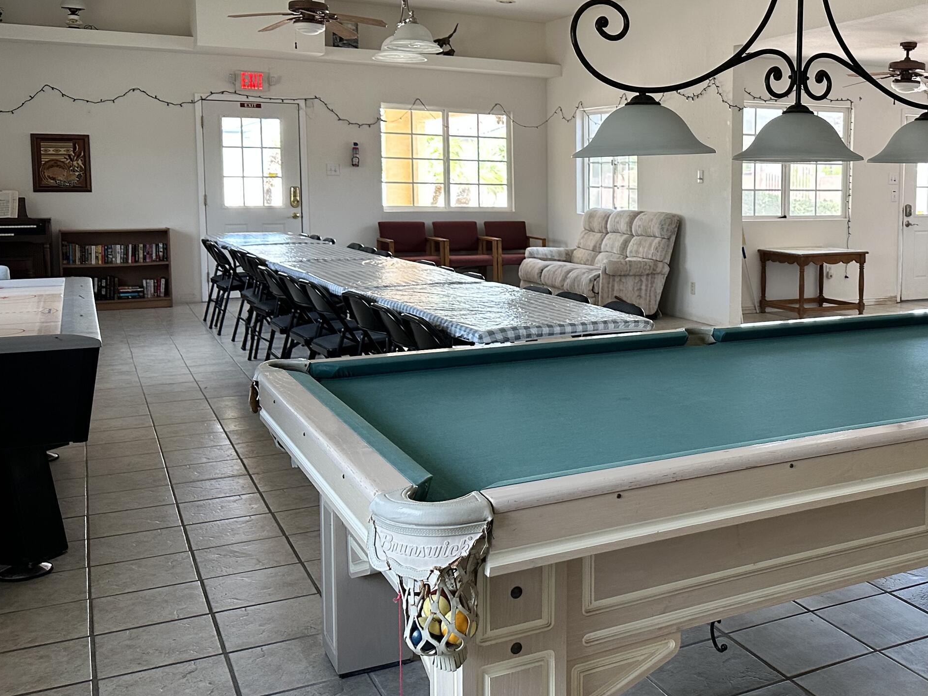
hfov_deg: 46.9
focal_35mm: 38
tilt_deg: -5.7
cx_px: 716
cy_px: 276
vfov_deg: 37.6
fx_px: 1019
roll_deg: -1.1
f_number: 1.78
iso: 250
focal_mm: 6.86
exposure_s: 1/120
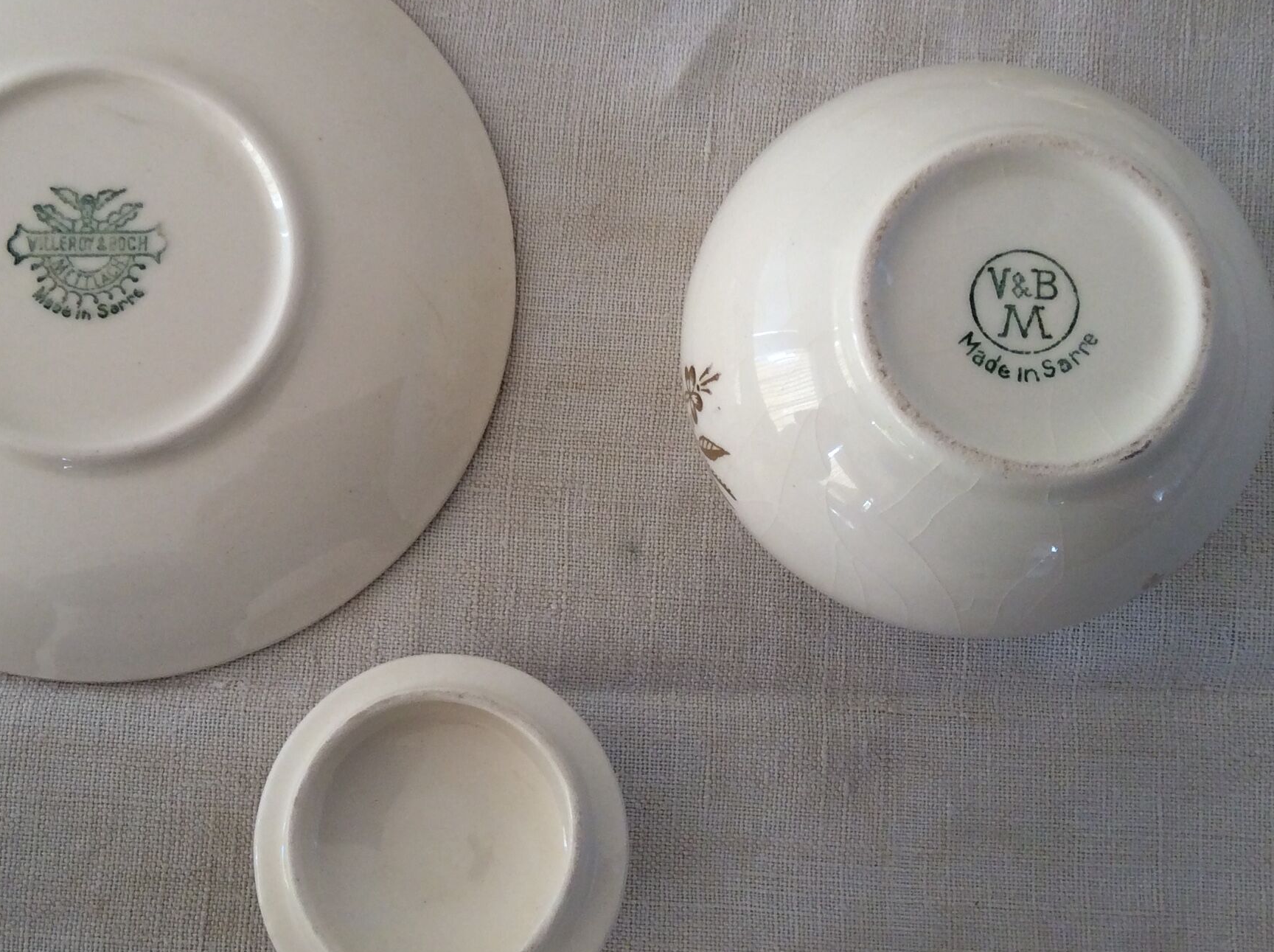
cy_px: 364
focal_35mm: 48
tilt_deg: -81.1
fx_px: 1764
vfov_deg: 30.1
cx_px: 527
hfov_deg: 39.6
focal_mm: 3.3
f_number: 2.4
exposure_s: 1/50
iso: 40
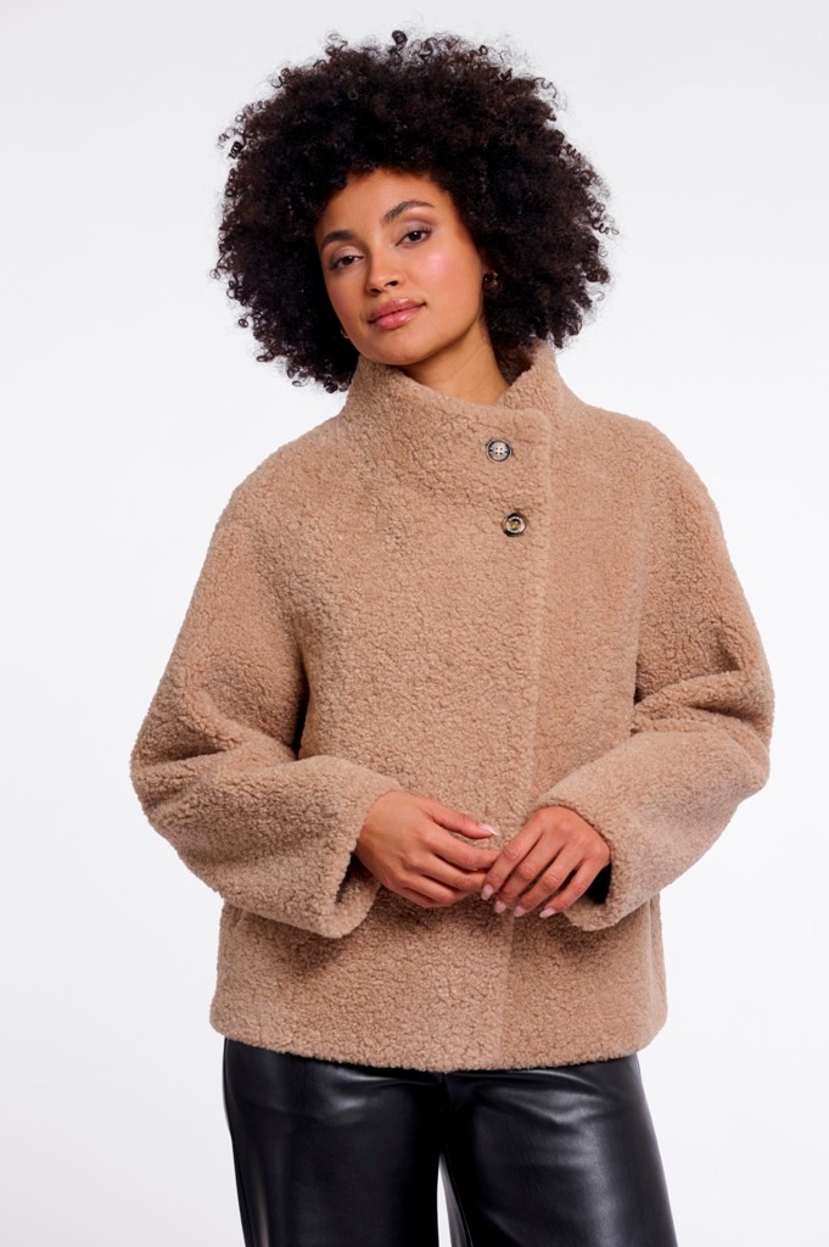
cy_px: 624
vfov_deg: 22.6
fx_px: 3114
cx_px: 414
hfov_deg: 15.2
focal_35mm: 90
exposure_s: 1/160
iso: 125
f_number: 8
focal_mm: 90
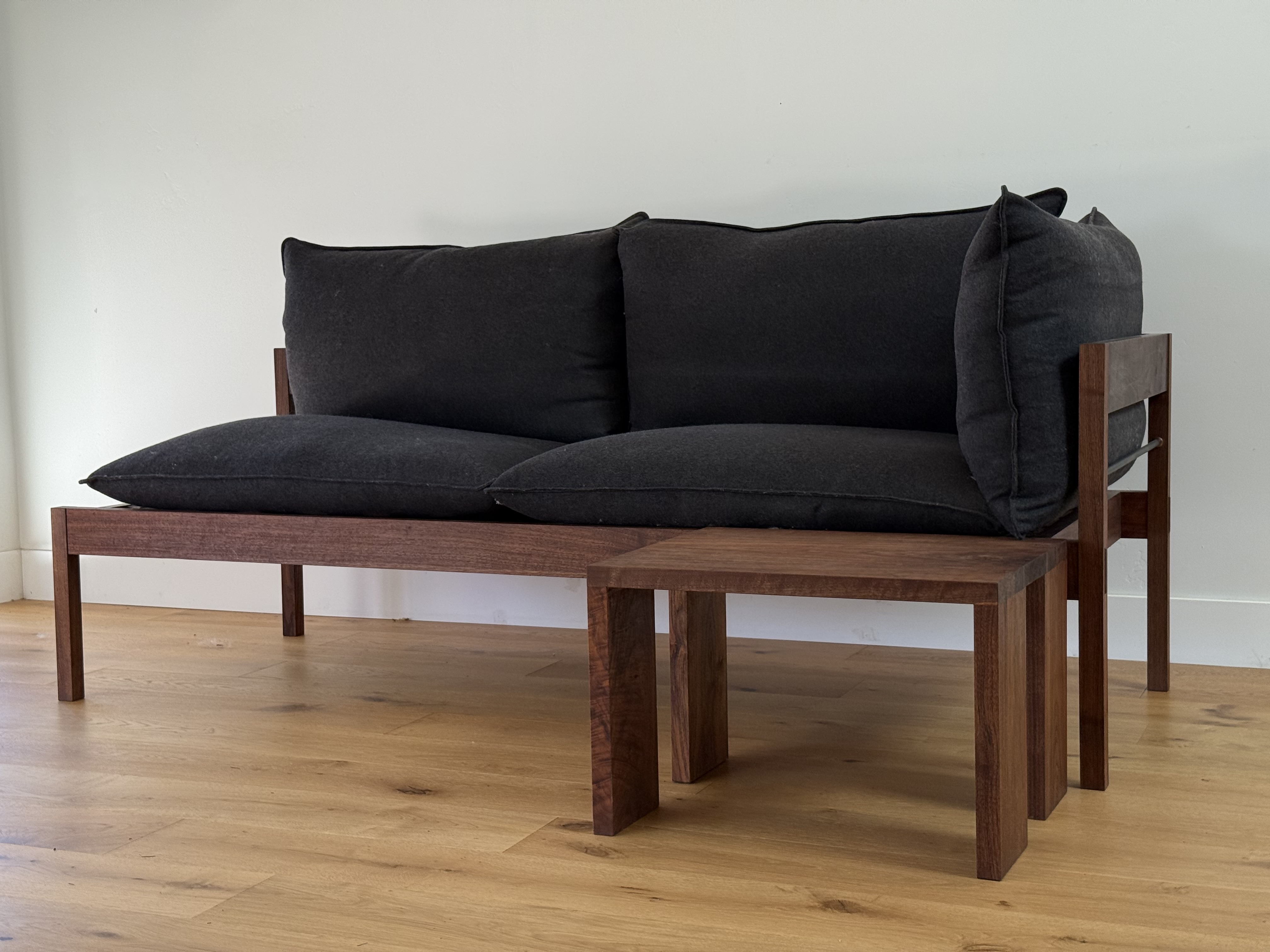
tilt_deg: -4.9
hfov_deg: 39.7
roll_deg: +0.8
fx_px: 1761
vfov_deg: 30.3
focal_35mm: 48
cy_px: 476
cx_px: 635
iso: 64
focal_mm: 6.76
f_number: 1.78
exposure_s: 1/121
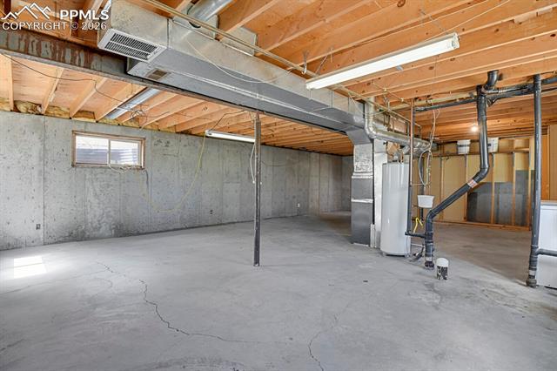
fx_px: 263
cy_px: 186
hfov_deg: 93.3
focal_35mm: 17
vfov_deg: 70.4
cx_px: 278
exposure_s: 1/10
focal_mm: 17
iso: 12800
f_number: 8
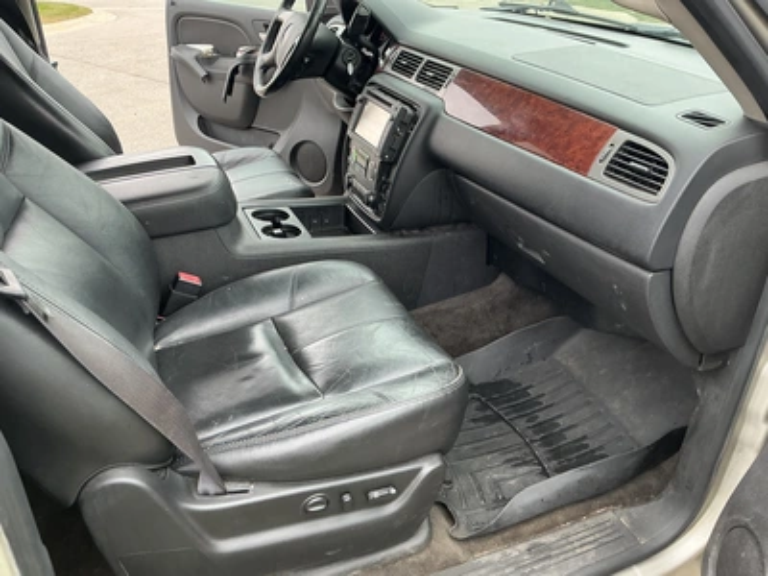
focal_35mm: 28
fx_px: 621
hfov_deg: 63.4
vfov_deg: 49.7
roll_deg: +1.8
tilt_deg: -30.3
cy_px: 288
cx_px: 384
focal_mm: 3
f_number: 1.8
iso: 64
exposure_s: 1/86
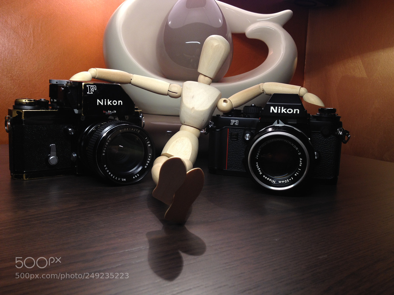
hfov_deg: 52.6
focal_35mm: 35
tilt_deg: -9.0
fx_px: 398
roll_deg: -0.7
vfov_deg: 40.7
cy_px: 148
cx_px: 197
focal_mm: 4.28
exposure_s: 1/20
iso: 50
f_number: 2.4
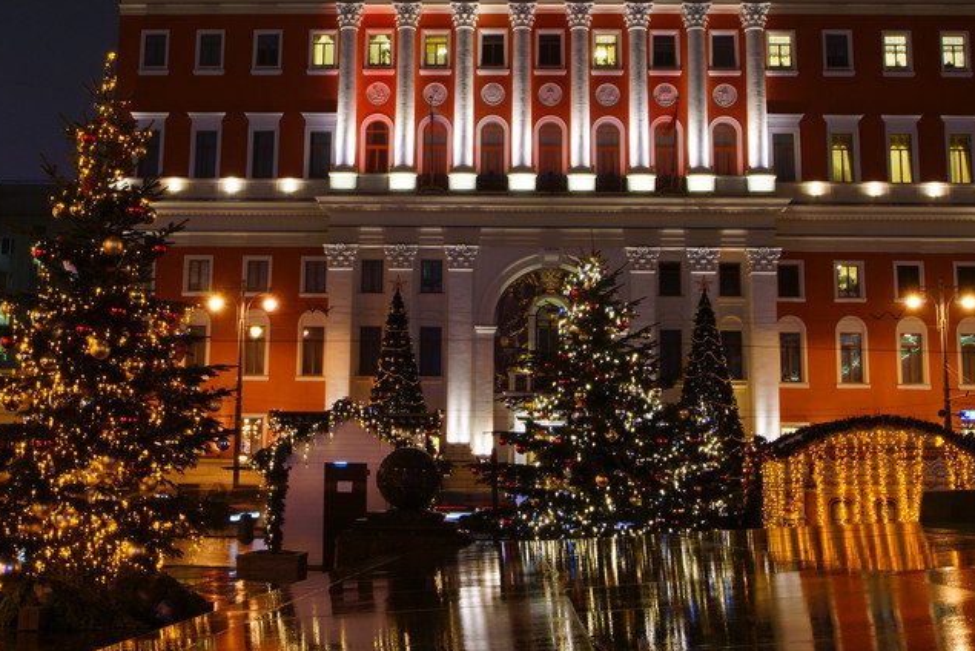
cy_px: 230
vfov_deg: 26.4
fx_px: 1382
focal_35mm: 51
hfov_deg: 38.8
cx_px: 424
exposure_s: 5
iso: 100
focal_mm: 24
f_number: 11
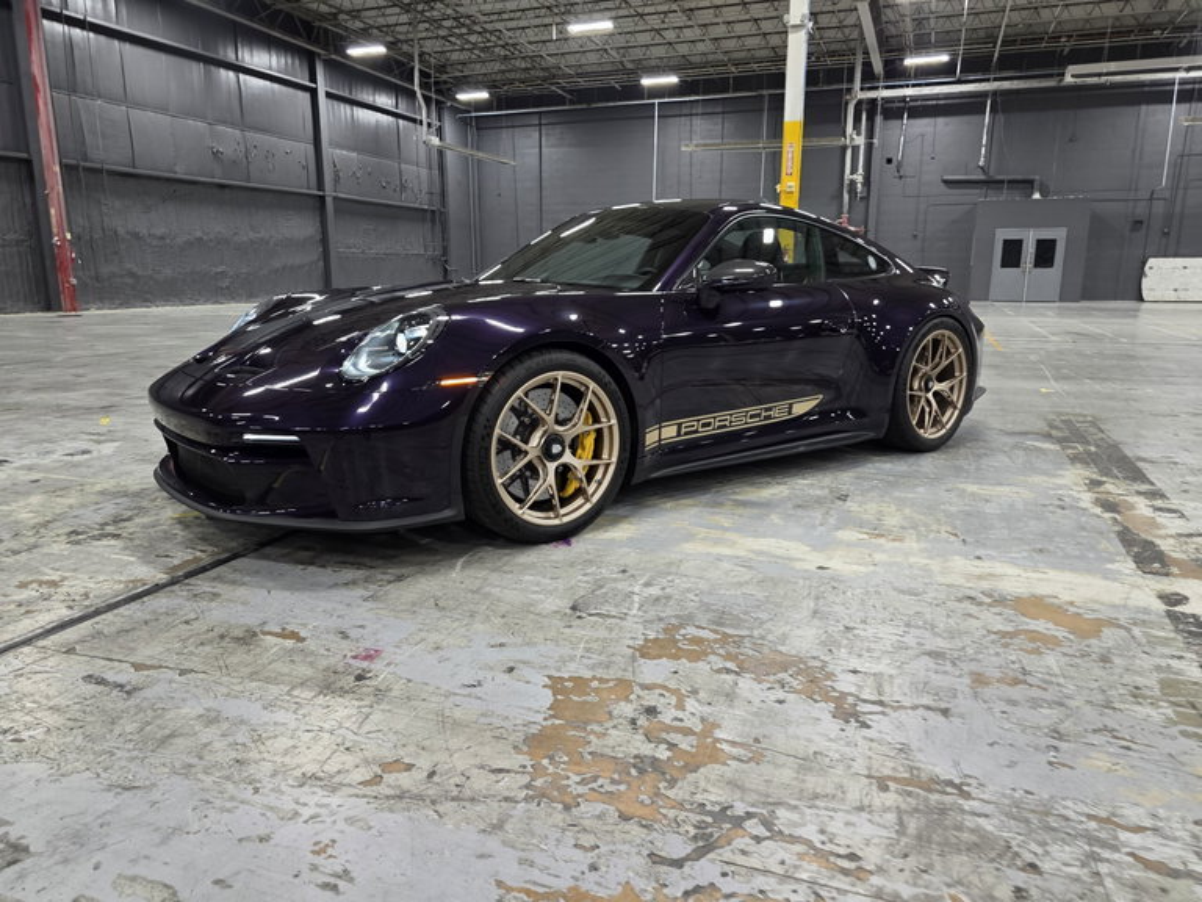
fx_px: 799
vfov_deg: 58.9
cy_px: 451
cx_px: 601
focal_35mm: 23
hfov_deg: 73.9
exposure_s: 1/120
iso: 320
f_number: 1.7
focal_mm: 6.3
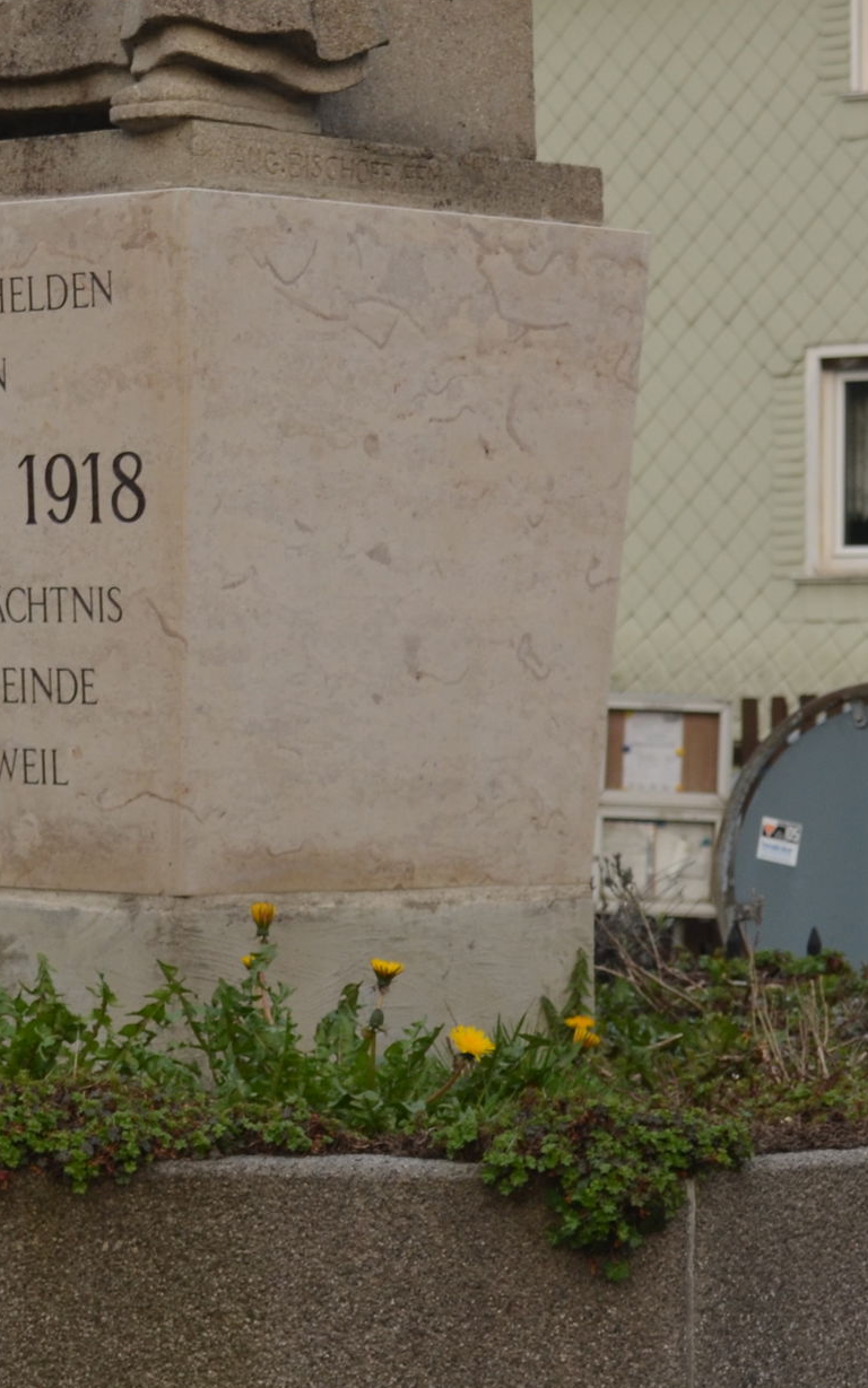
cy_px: 58
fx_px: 5451
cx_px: 211
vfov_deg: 14.3
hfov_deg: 9.1
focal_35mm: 144
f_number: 5.6
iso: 250
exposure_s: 1/125
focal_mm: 40
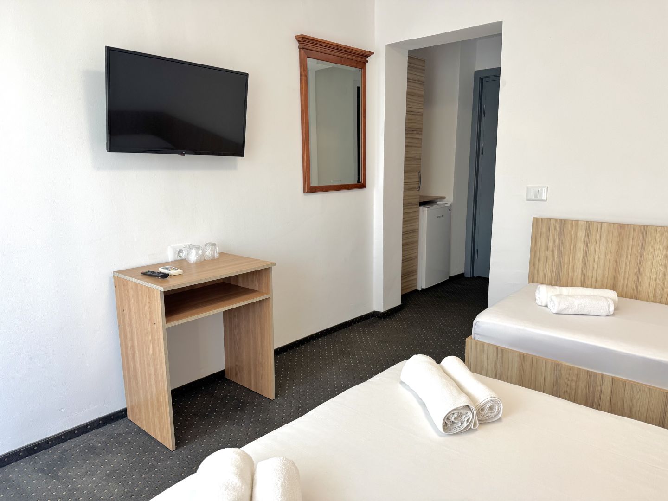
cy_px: 250
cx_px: 334
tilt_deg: -10.5
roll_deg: +1.2
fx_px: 463
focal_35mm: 24
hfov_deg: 71.6
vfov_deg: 56.8
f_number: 1.78
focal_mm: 6.76
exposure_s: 1/121
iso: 100
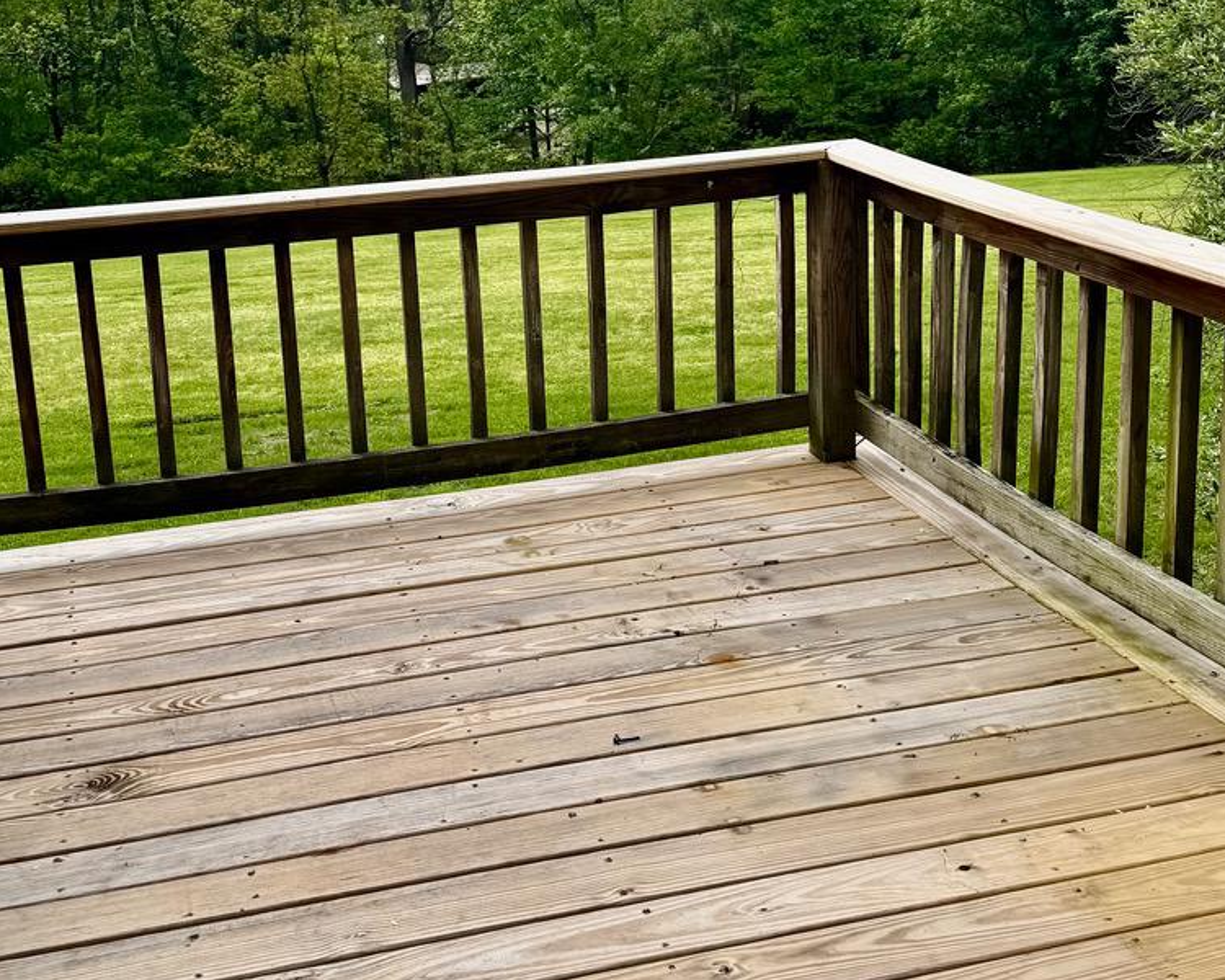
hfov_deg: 38.8
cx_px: 598
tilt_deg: -12.8
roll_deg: +3.2
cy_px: 310
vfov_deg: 31.2
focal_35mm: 48
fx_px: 1740
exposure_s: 1/4950
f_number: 1.78
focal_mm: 6.76
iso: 80
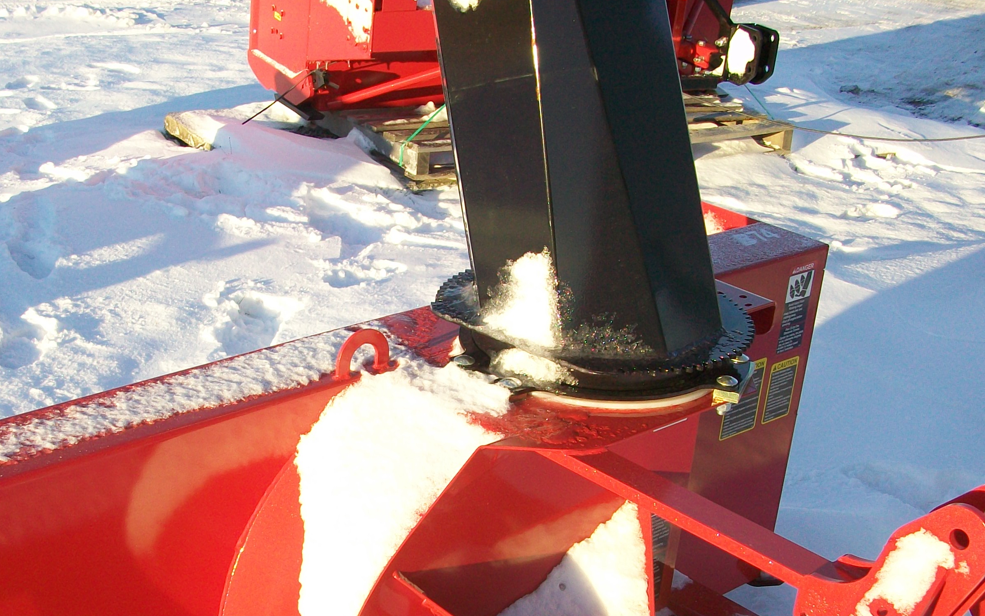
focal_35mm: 52
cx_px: 405
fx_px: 1396
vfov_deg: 24.7
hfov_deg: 38.7
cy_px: 442
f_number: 2.8
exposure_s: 1/400
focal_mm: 5.7
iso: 64
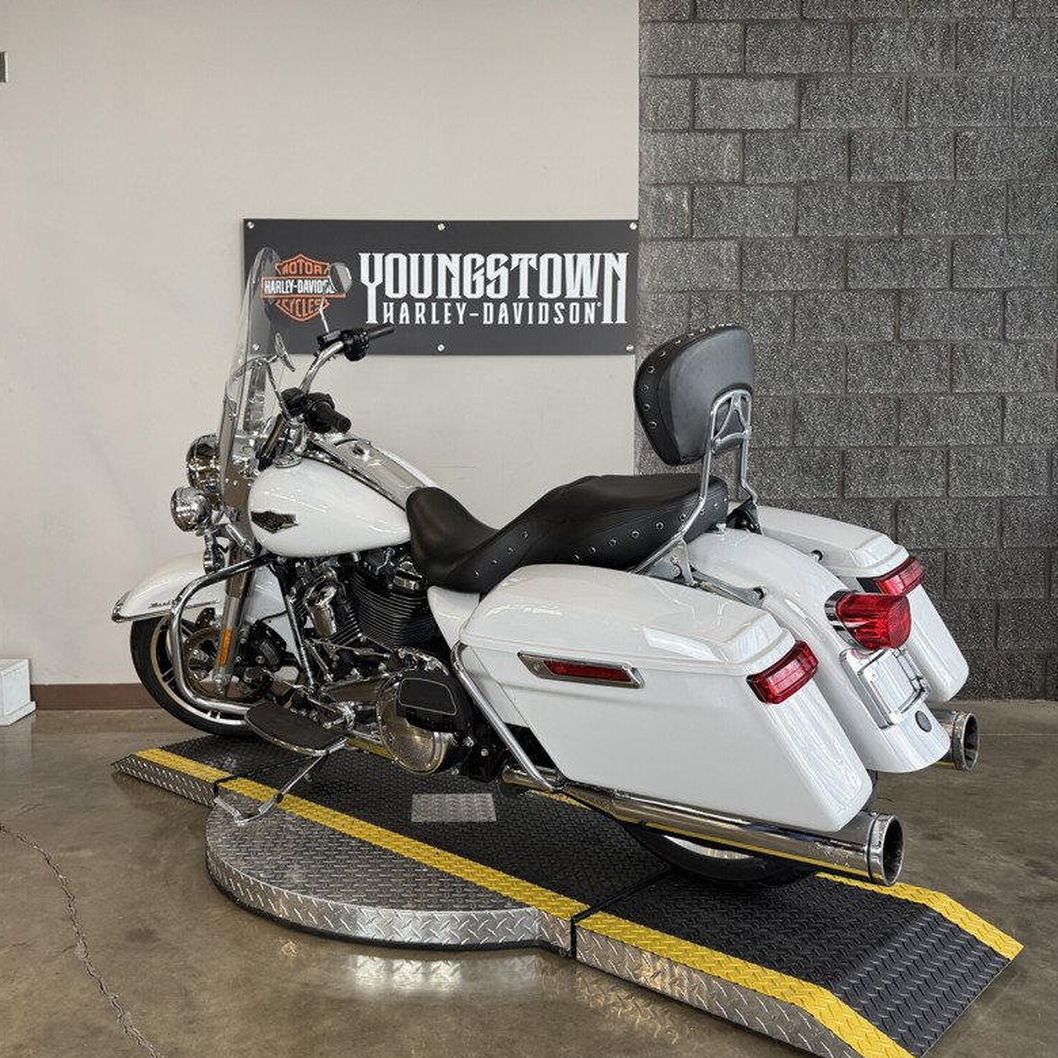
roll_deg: +0.5
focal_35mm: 29
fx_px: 1003
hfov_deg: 55.3
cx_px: 437
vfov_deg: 55.6
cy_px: 536
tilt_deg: -3.1
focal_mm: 6.76
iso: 160
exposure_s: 1/120
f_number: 1.78
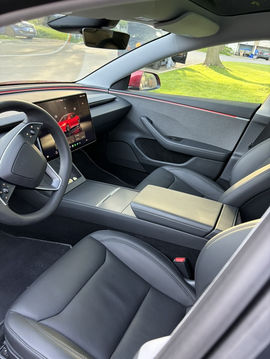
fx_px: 270
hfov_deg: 53.1
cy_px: 180
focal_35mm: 26
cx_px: 135
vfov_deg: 67.3
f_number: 1.6
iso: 160
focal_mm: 5.96
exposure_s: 1/60
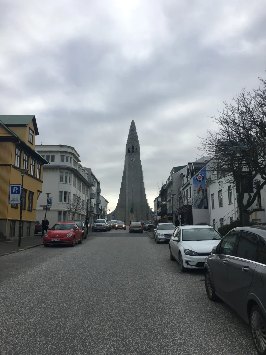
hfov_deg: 48.2
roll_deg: +1.0
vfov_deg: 61.7
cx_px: 133
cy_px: 178
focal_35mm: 29
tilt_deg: +10.5
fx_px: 297
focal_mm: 4.15
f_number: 2.2
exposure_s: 1/938
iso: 25
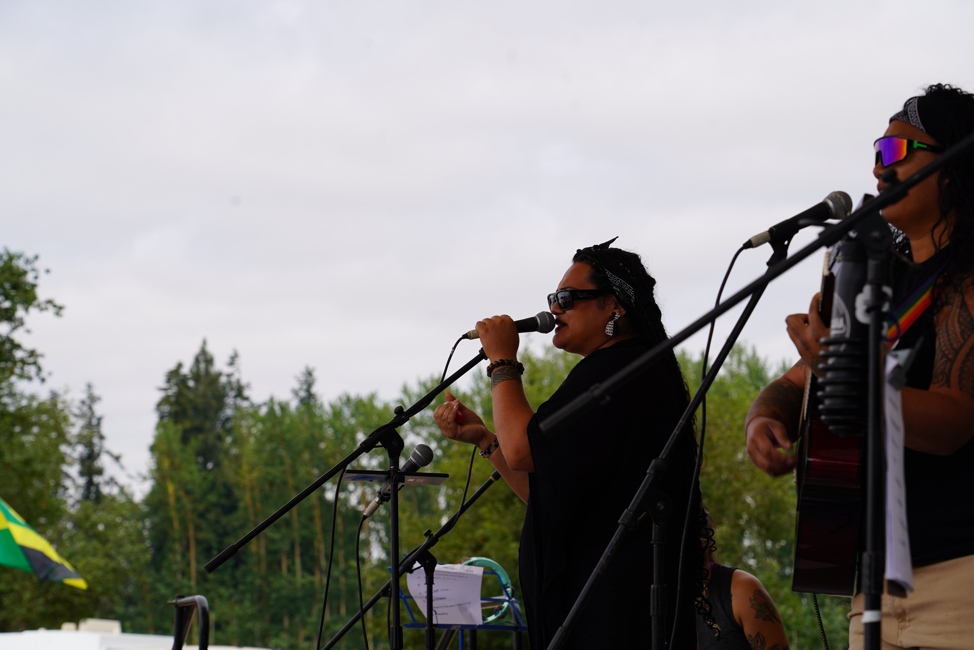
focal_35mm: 105
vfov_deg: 13.0
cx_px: 487
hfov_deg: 19.5
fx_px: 2841
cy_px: 325
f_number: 8
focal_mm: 105
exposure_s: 1/250
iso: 100
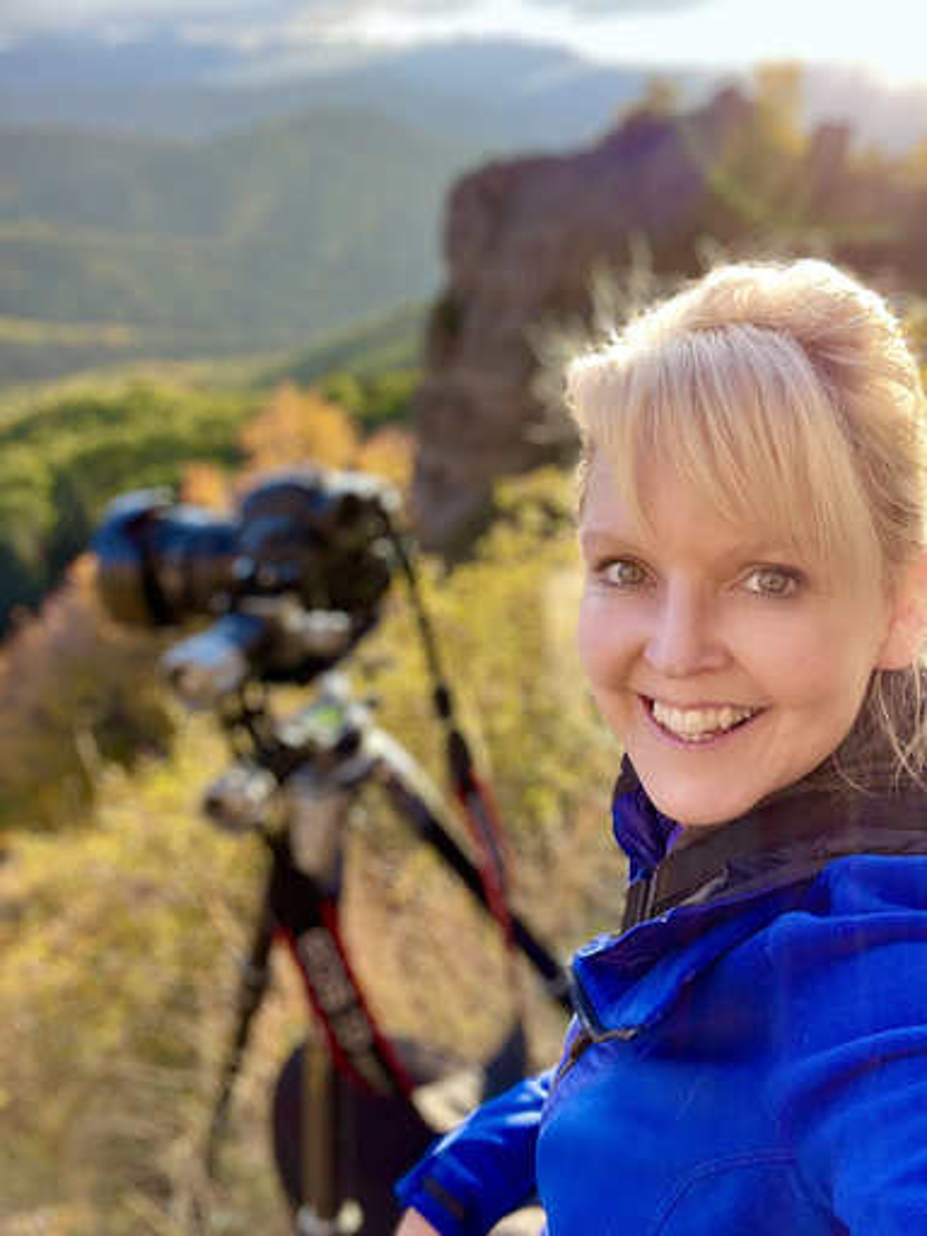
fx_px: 1071
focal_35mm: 30
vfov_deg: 60.0
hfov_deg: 46.8
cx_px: 464
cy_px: 618
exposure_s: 1/121
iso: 40
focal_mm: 2.71
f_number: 2.2
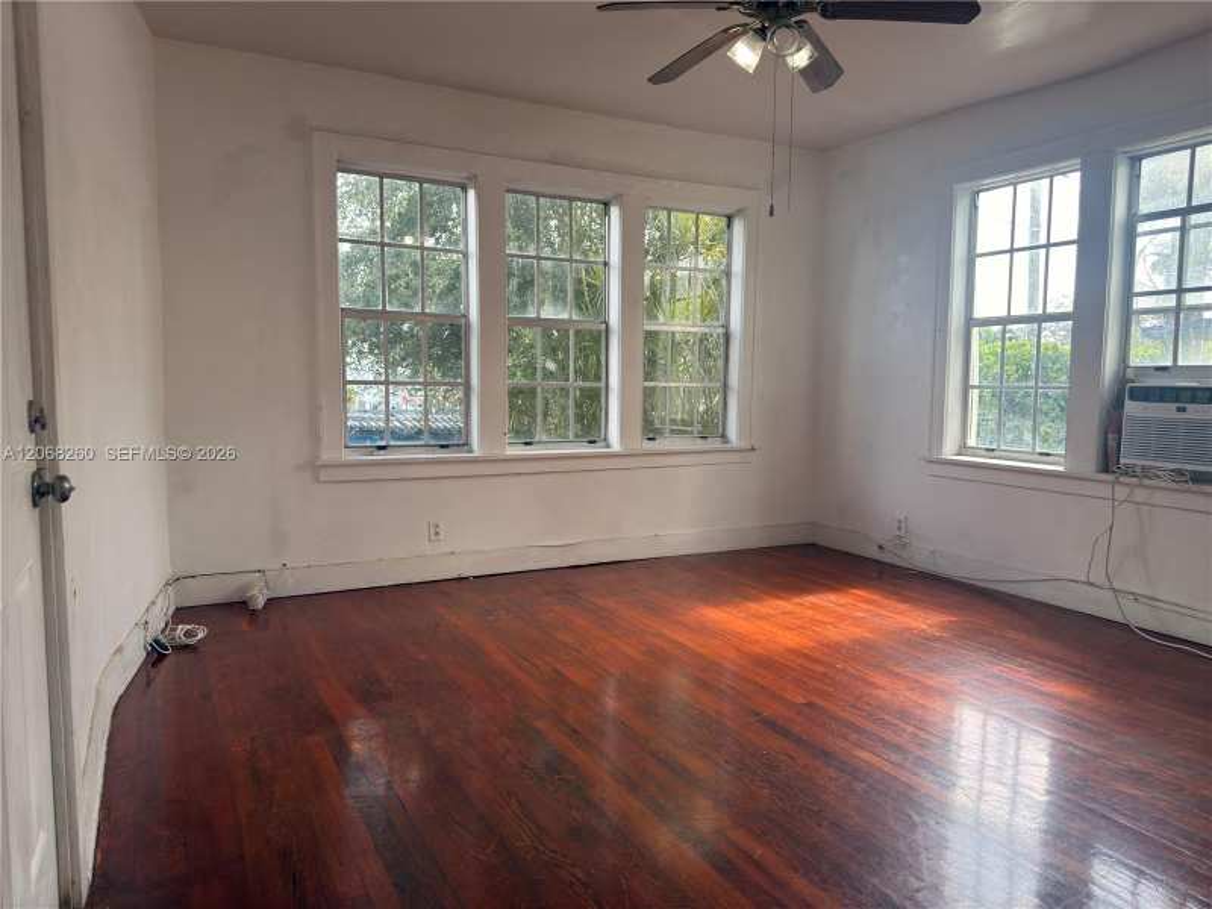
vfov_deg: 56.8
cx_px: 606
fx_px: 840
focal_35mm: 24
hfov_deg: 71.6
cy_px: 454
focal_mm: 6.76
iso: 80
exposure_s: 1/287
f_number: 1.78
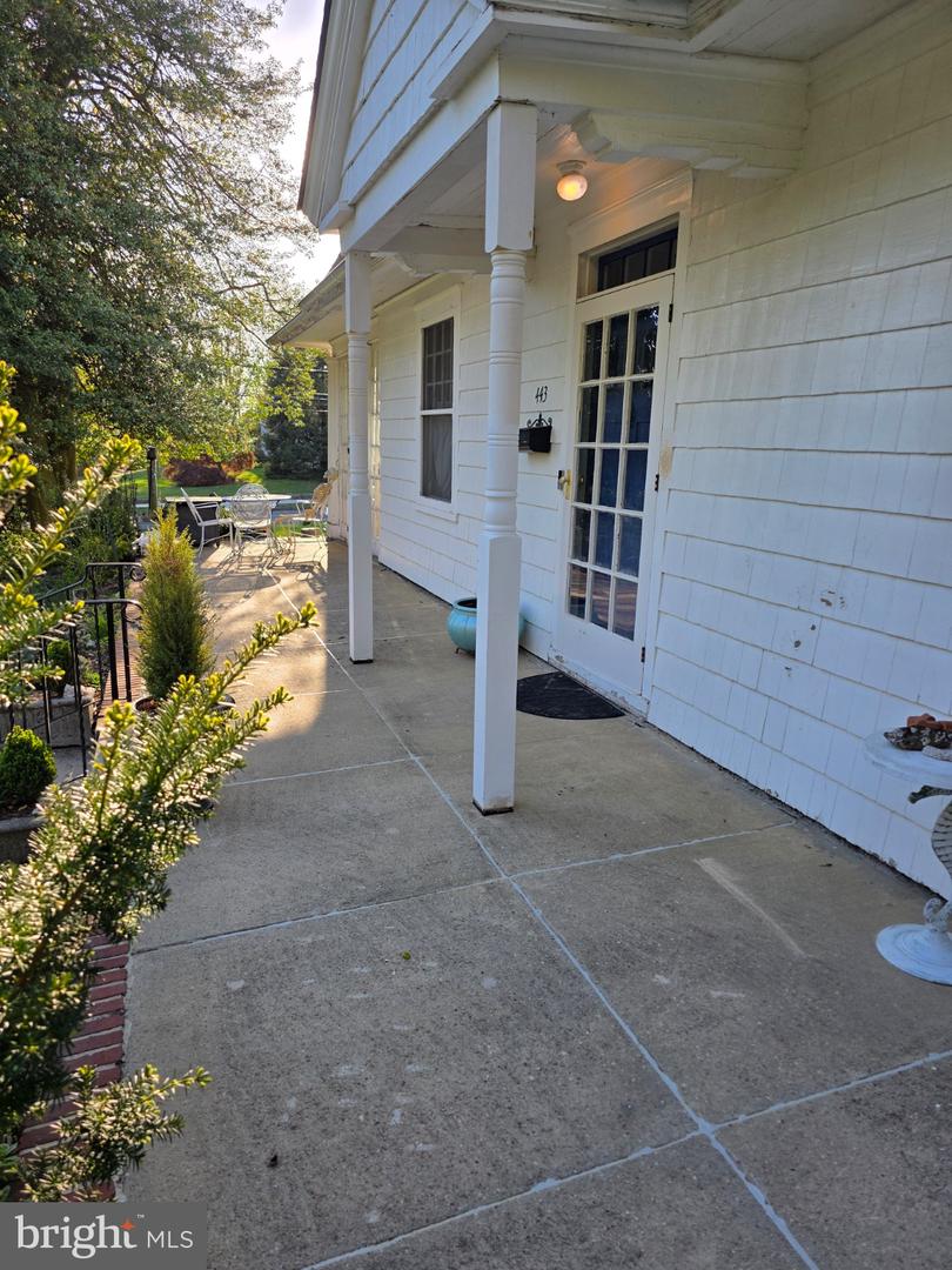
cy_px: 635
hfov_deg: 58.9
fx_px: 843
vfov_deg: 73.9
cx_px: 476
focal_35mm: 23
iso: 80
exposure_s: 1/1756
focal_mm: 6.3
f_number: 1.7
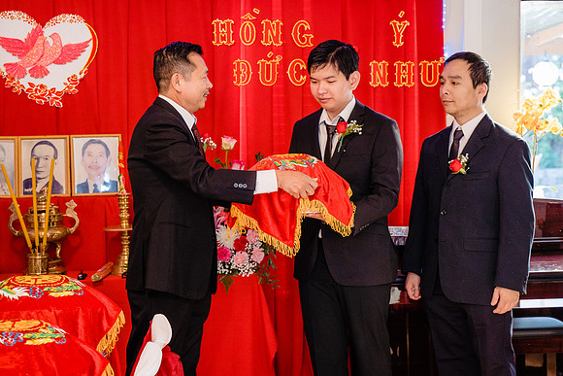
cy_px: 187
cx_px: 295
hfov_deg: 29.0
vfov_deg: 19.6
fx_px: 1090
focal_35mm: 70
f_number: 4
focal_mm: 49
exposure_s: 1/125
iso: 1600
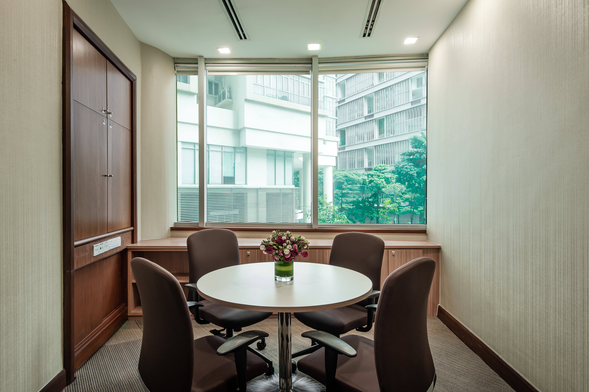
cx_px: 294
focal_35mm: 18
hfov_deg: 90.0
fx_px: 294
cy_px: 196
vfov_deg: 67.4
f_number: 16
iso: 100
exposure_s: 1.6
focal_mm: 18
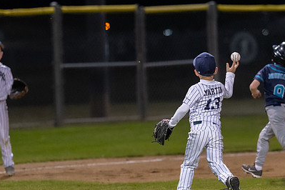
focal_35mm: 411
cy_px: 124
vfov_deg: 3.3
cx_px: 197
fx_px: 3253
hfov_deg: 5.0
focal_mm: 135
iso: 2500
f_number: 1.8
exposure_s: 1/1000
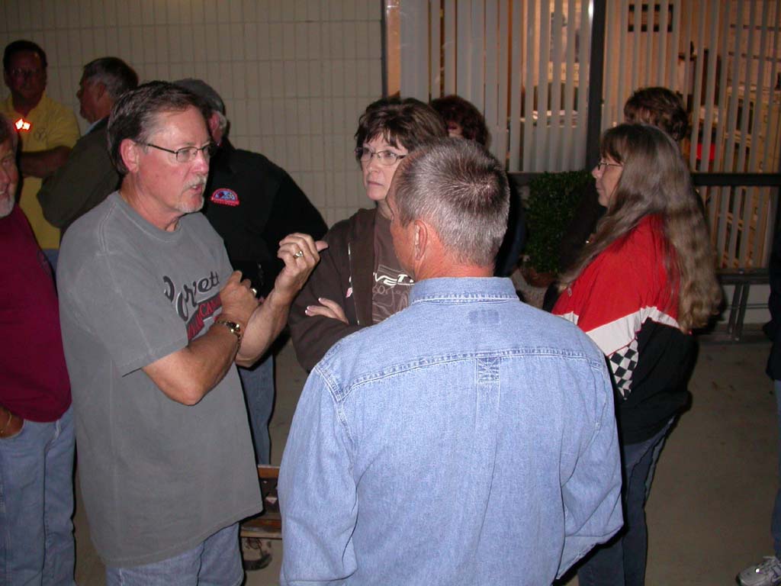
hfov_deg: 49.0
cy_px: 293
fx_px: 857
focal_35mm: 38
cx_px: 390
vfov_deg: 37.7
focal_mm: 7.85
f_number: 2.6
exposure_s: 1/60
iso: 200
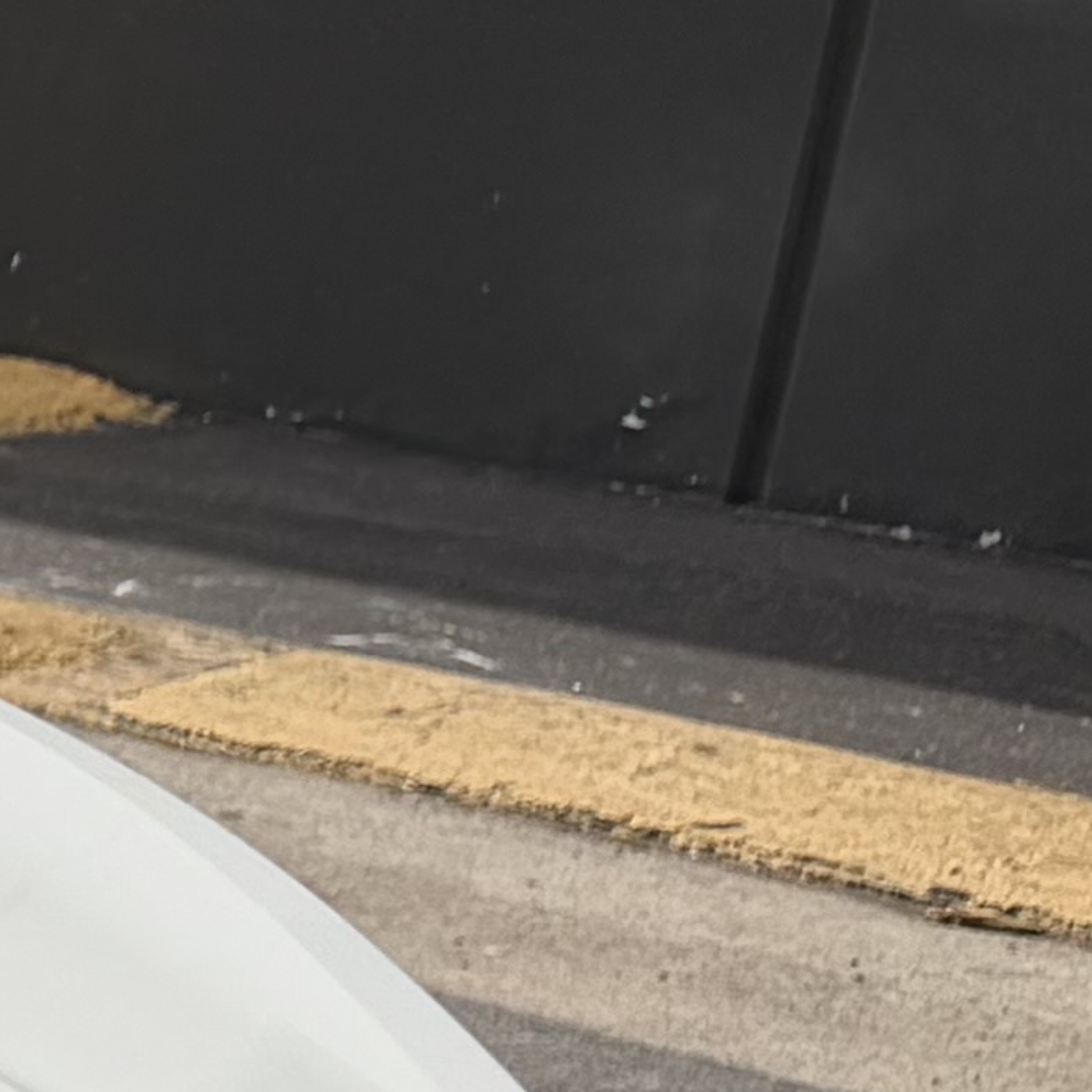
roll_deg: -1.8
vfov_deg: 11.2
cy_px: 1054
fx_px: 5532
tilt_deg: -17.7
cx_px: -2895
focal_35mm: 155
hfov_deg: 8.2
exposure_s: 1/6711
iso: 80
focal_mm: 6.76
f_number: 1.78
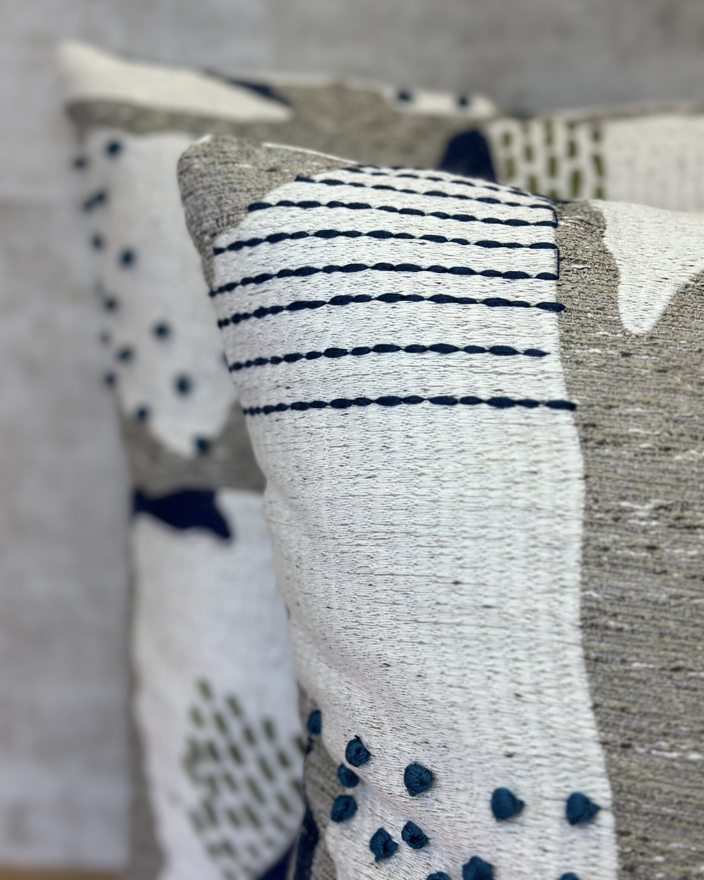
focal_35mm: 51
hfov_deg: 29.7
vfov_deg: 36.7
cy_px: 440
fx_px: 1329
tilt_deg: -18.5
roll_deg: -1.6
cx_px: 346
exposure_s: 1/234
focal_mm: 6.86
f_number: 1.78
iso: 80
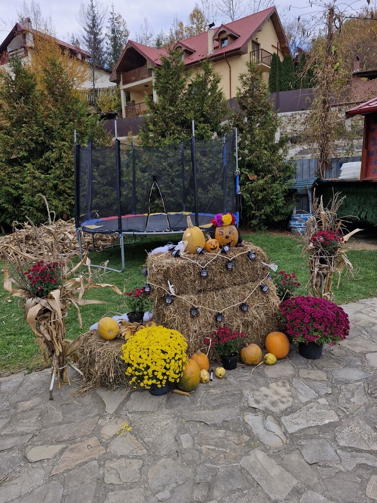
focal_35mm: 23
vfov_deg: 73.9
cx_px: 188
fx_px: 334
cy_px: 252
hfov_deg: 58.9
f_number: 1.8
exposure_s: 1/332
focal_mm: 5.54
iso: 50
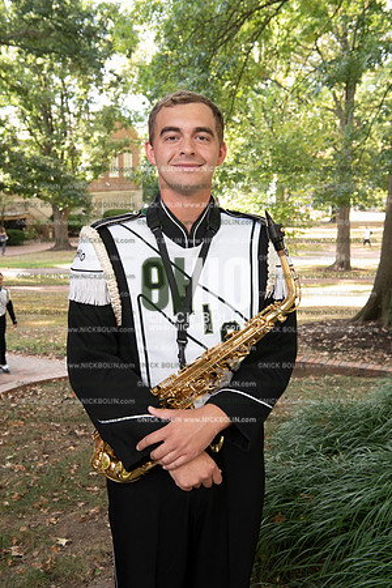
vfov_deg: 42.7
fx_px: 751
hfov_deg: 29.2
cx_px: 196
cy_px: 294
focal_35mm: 46
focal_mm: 46
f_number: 8
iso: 800
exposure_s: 1/100
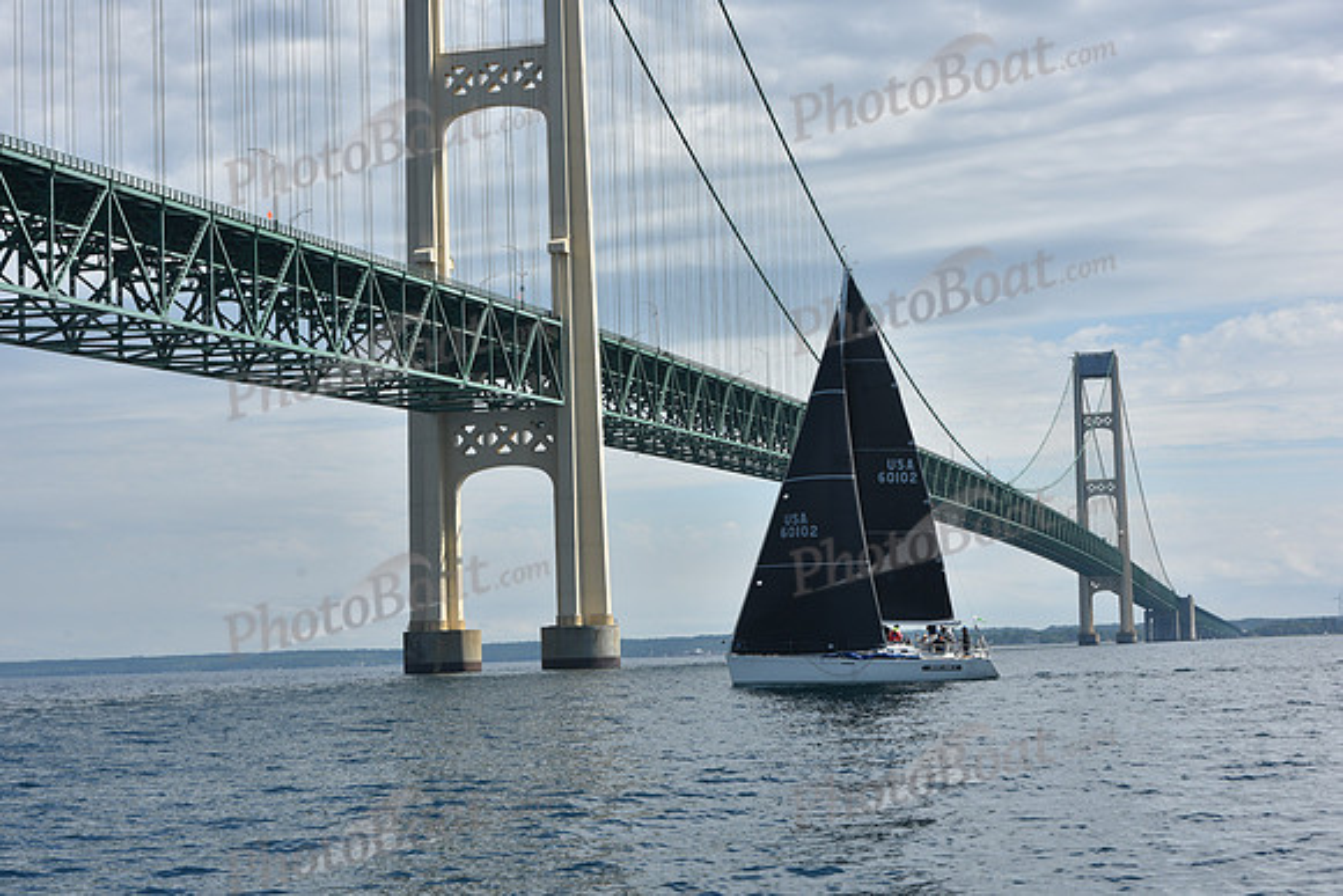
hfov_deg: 28.8
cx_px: 672
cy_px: 448
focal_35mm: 70
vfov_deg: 19.5
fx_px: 2612
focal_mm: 70
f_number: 10
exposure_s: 1/800
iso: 250
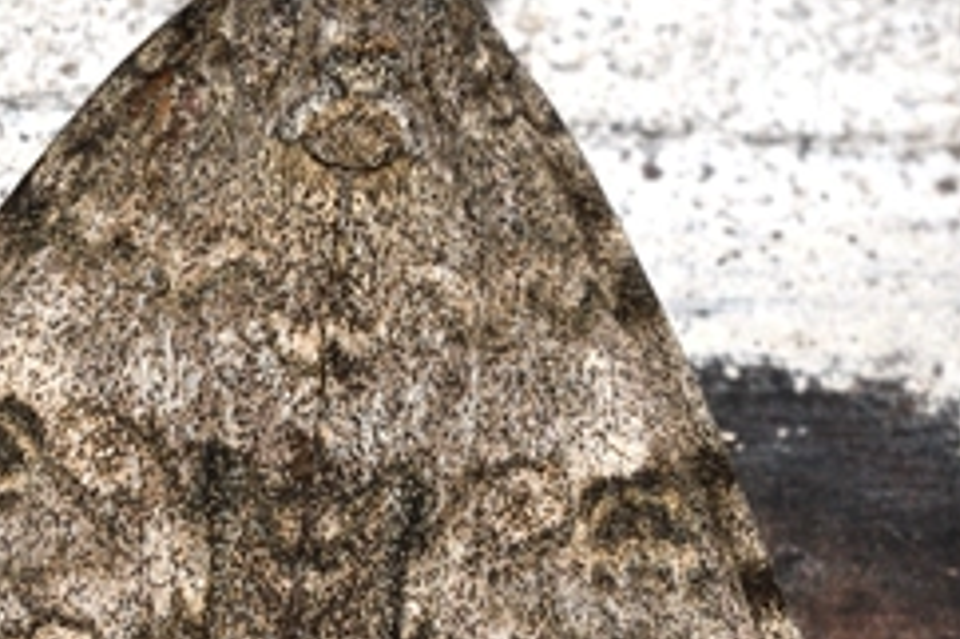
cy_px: 365
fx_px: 15882
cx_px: 290
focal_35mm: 596
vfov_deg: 2.3
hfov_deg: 3.5
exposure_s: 1/250
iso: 100
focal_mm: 150
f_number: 10
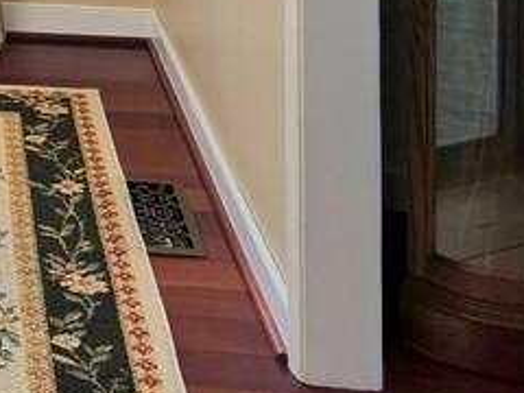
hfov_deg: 17.3
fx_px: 1483
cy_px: -380
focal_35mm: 98
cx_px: -338
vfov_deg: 13.2
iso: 50
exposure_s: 1/120
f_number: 1.7
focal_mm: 6.25
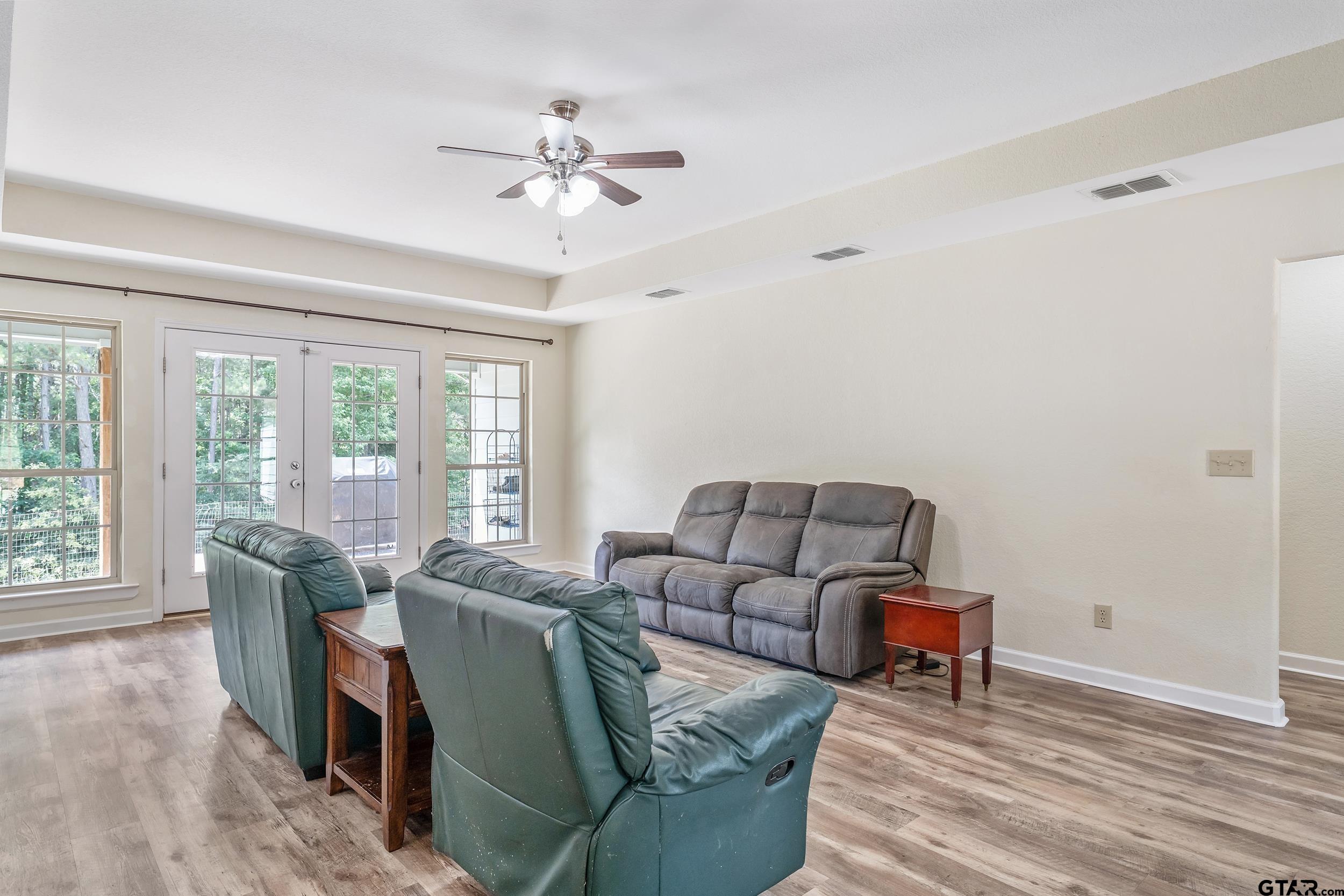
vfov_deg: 61.9
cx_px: 672
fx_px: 747
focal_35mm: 20
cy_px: 448
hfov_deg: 84.0
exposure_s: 1/15
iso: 800
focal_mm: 20
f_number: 8
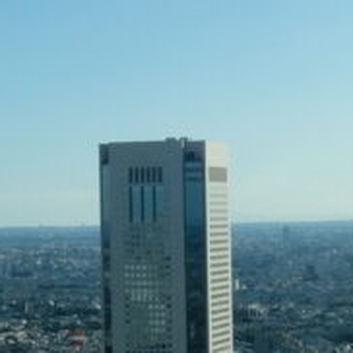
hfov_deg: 13.5
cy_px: 150
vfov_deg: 13.5
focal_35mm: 129
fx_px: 1488
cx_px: 178
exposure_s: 1/400
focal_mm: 18
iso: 800
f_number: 14
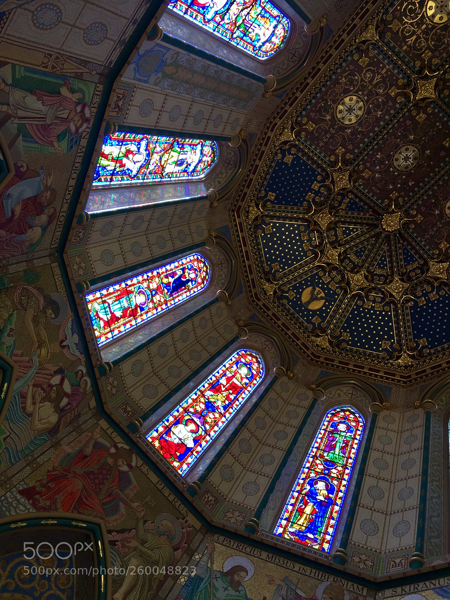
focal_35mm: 29
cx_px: 225
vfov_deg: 61.7
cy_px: 300
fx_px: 503
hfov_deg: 48.2
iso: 40
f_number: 2.2
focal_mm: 4.15
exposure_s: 1/50
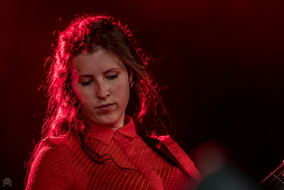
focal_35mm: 270
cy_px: 95
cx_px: 142
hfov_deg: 7.6
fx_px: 2130
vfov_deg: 5.1
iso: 640
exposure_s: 1/100
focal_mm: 180
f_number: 2.8
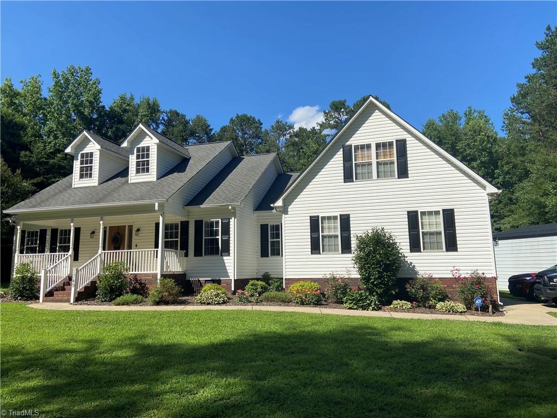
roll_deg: +1.3
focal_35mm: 26
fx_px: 418
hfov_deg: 67.3
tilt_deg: +8.2
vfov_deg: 53.1
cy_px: 209
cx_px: 278
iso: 32
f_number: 1.8
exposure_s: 1/2890
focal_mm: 4.25
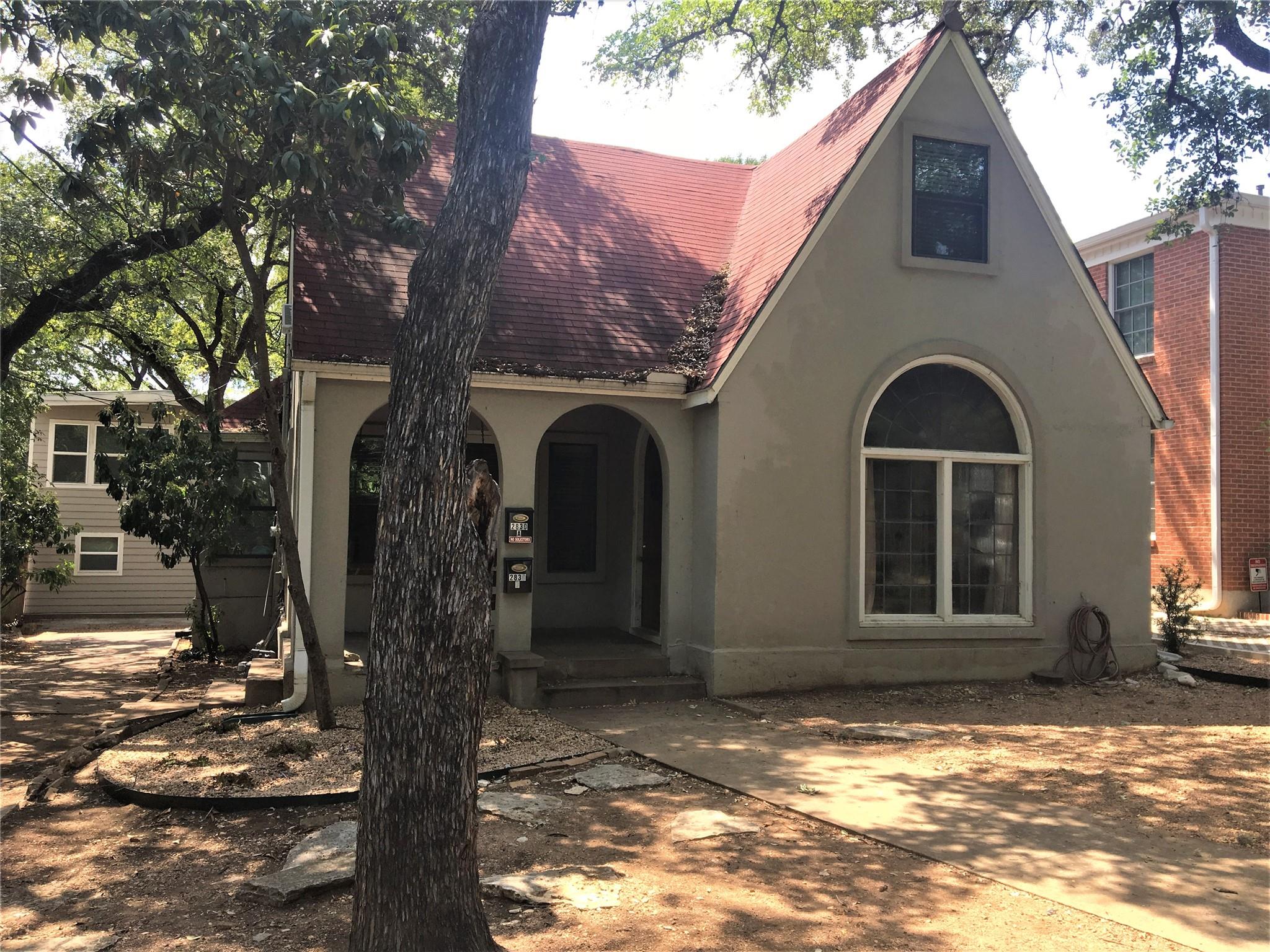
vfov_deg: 48.2
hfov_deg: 61.7
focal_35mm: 29
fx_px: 1064
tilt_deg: +3.1
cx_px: 635
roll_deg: -0.6
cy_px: 476
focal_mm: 4.15
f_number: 2.2
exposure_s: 1/381
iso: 25
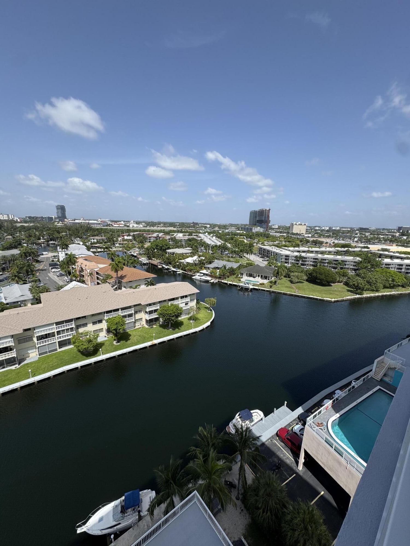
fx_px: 221
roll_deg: -1.5
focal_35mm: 14
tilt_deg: -13.8
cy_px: 273
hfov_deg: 85.7
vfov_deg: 102.1
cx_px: 205
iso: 50
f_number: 2.2
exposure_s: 1/2273
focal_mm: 2.22
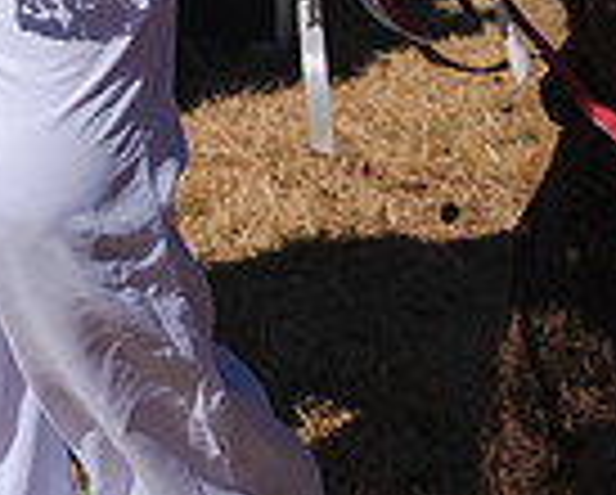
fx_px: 1734
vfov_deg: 14.8
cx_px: -207
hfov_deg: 18.6
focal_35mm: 95
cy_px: -292
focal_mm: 24
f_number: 4
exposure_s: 1/5000
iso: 160
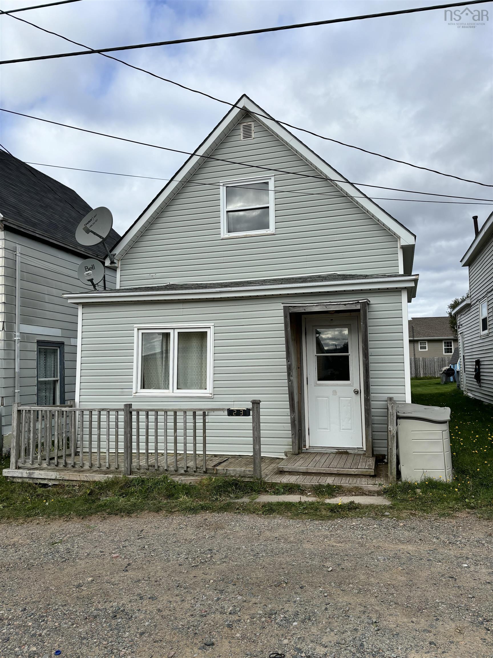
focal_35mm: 26
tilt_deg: +5.0
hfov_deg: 53.1
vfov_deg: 67.3
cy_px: 329
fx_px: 494
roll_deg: +0.5
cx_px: 246
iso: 50
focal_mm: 5.96
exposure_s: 1/2857
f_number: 1.6
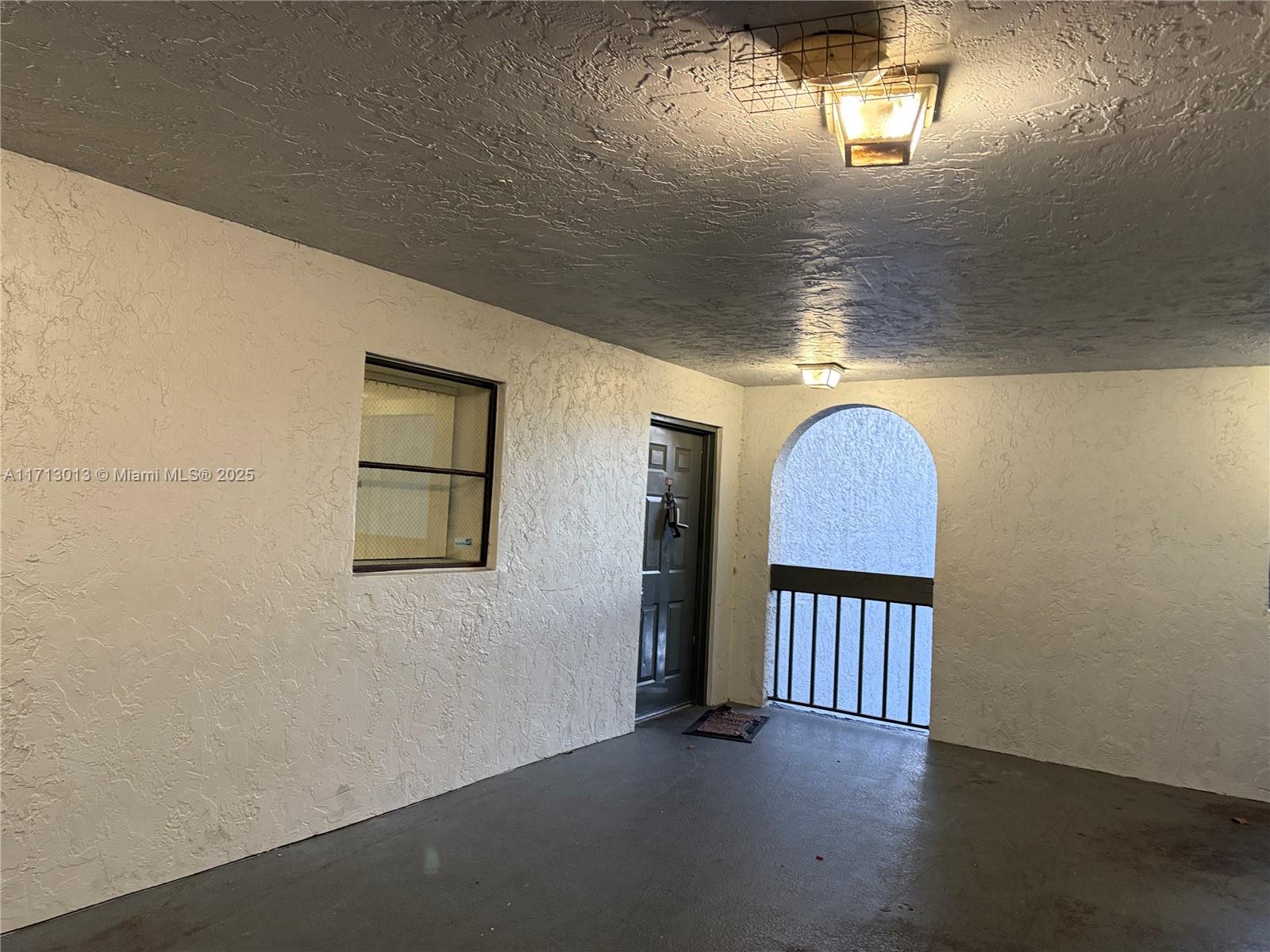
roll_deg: -3.5
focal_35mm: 24
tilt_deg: +1.9
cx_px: 635
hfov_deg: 71.6
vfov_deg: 56.8
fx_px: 881
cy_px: 476
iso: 400
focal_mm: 6.76
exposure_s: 1/60
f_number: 1.78
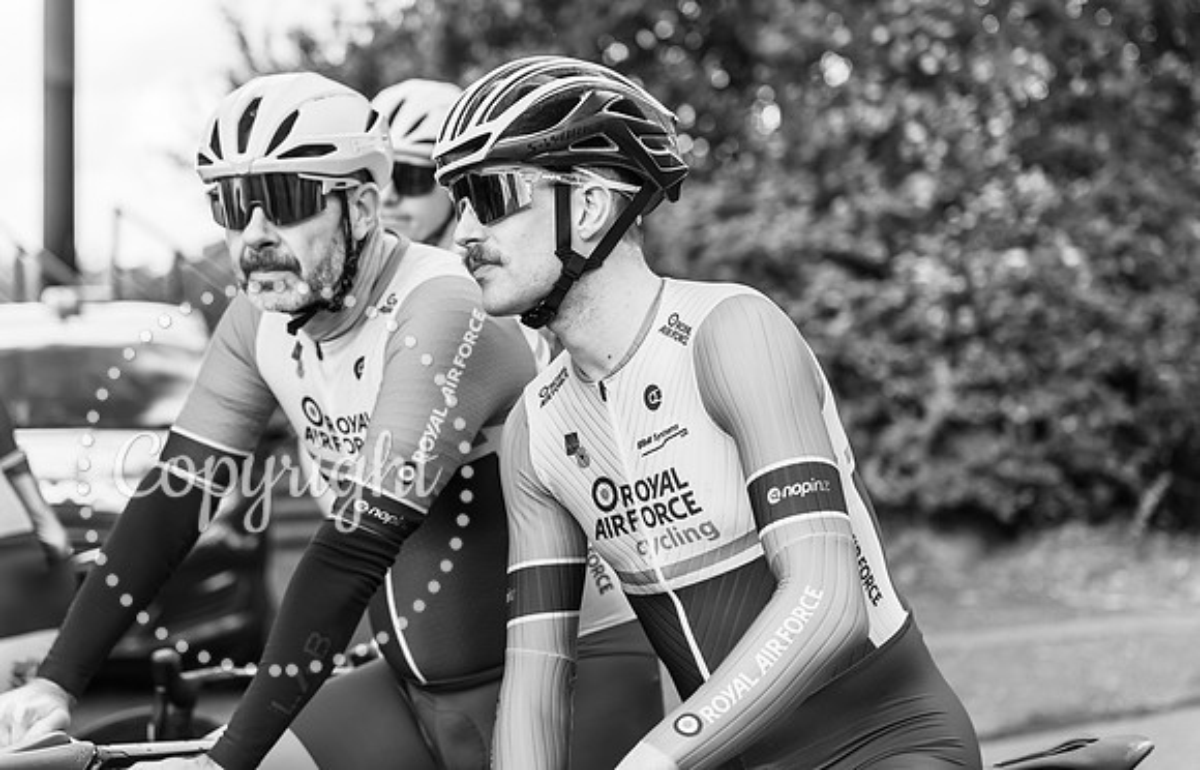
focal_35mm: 85
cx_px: 479
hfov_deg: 24.1
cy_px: 289
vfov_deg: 15.6
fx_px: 2804
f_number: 3.2
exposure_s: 1/640
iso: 200
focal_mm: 70
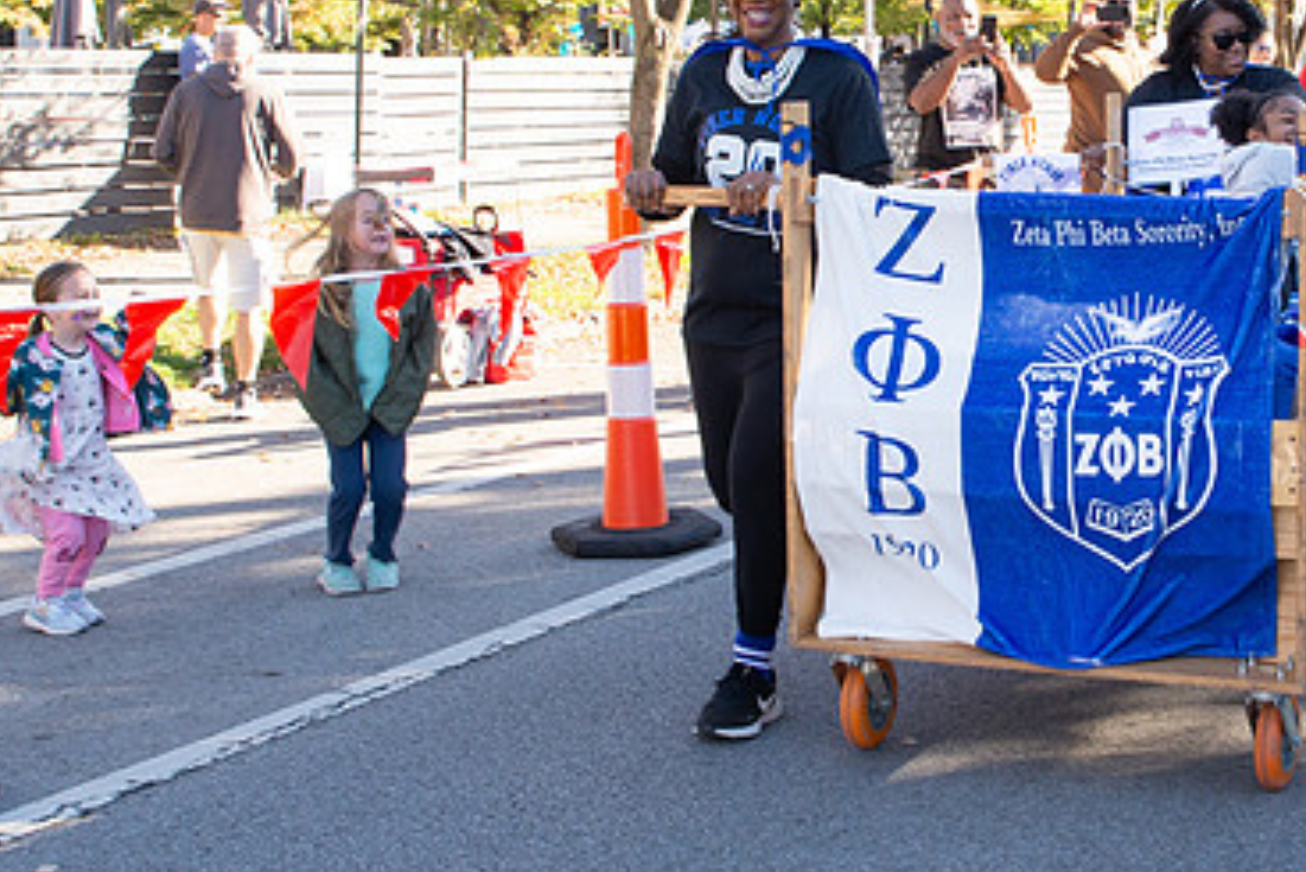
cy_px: 313
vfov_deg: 20.6
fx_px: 2395
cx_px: 1069
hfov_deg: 29.7
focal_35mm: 66
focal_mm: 24
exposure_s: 1/200
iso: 640
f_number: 8
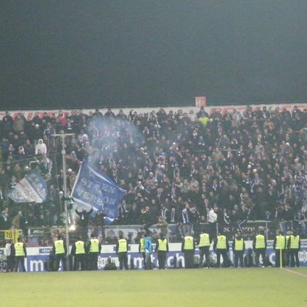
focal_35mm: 220
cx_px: 182
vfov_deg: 8.0
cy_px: 154
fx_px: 2207
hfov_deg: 8.0
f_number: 5.2
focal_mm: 33.1
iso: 1250
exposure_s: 1/80
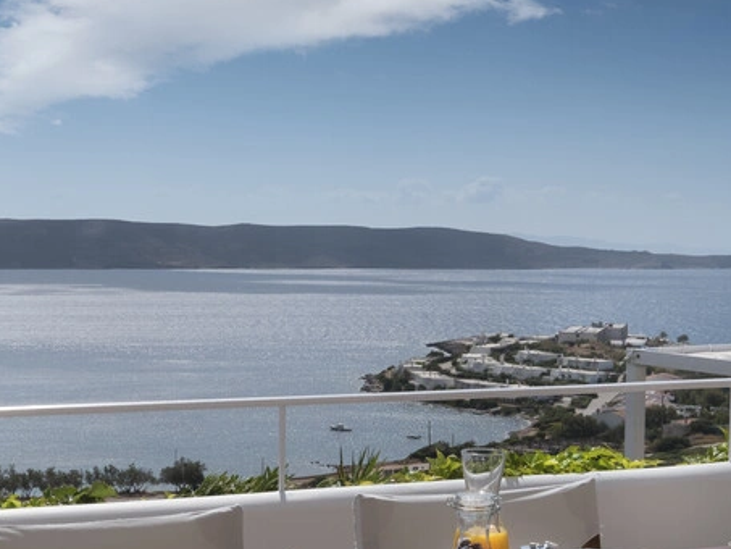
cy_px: 322
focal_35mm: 63
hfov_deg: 30.6
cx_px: 269
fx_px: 1331
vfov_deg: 23.3
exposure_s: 1/200
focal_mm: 19.1
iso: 200
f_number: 11
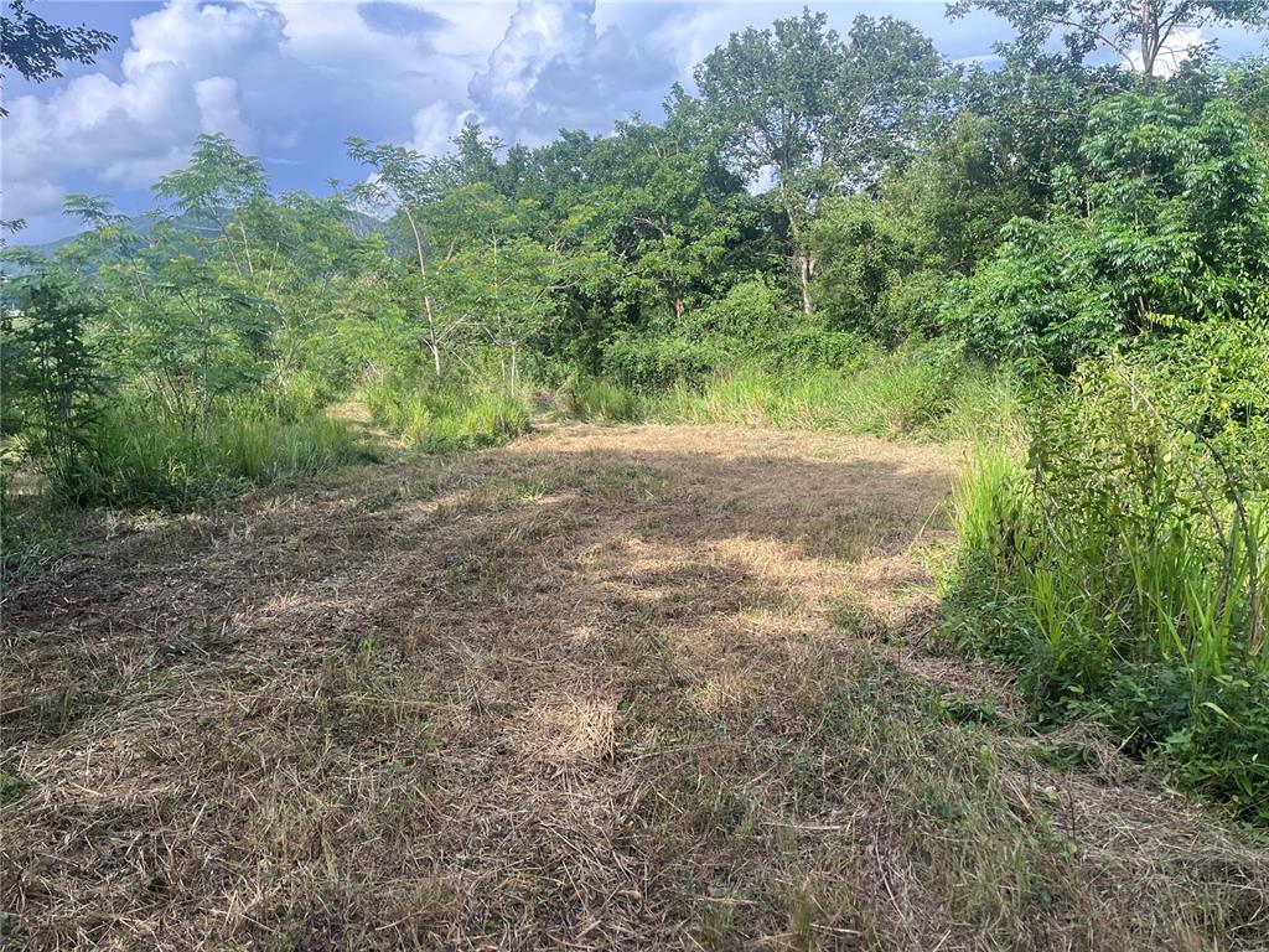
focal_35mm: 26
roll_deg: +1.4
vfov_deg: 53.1
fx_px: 953
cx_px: 634
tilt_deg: -17.4
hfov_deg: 67.3
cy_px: 476
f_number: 1.6
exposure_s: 1/943
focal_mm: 5.1
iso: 50
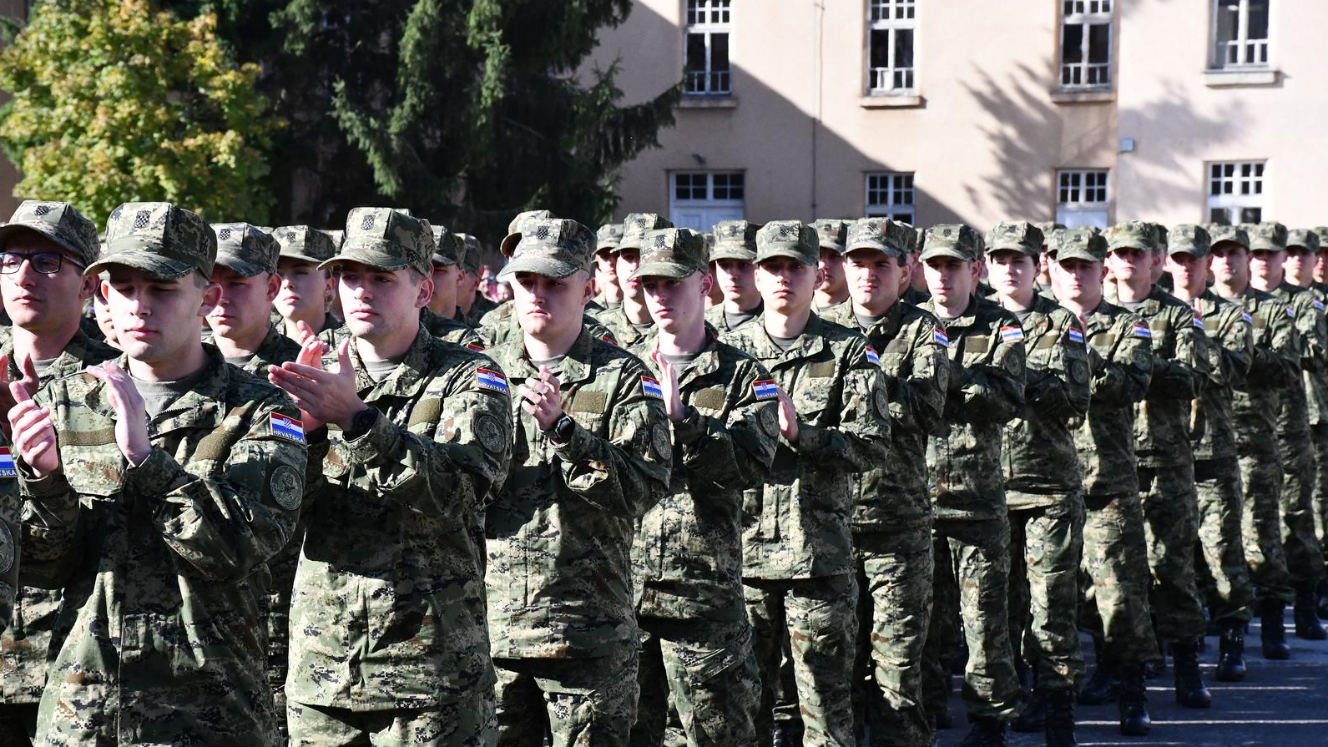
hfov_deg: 18.2
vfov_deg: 10.3
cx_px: 664
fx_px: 4155
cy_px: 440
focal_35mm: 118
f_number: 11
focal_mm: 75
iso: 2500
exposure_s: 1/2000
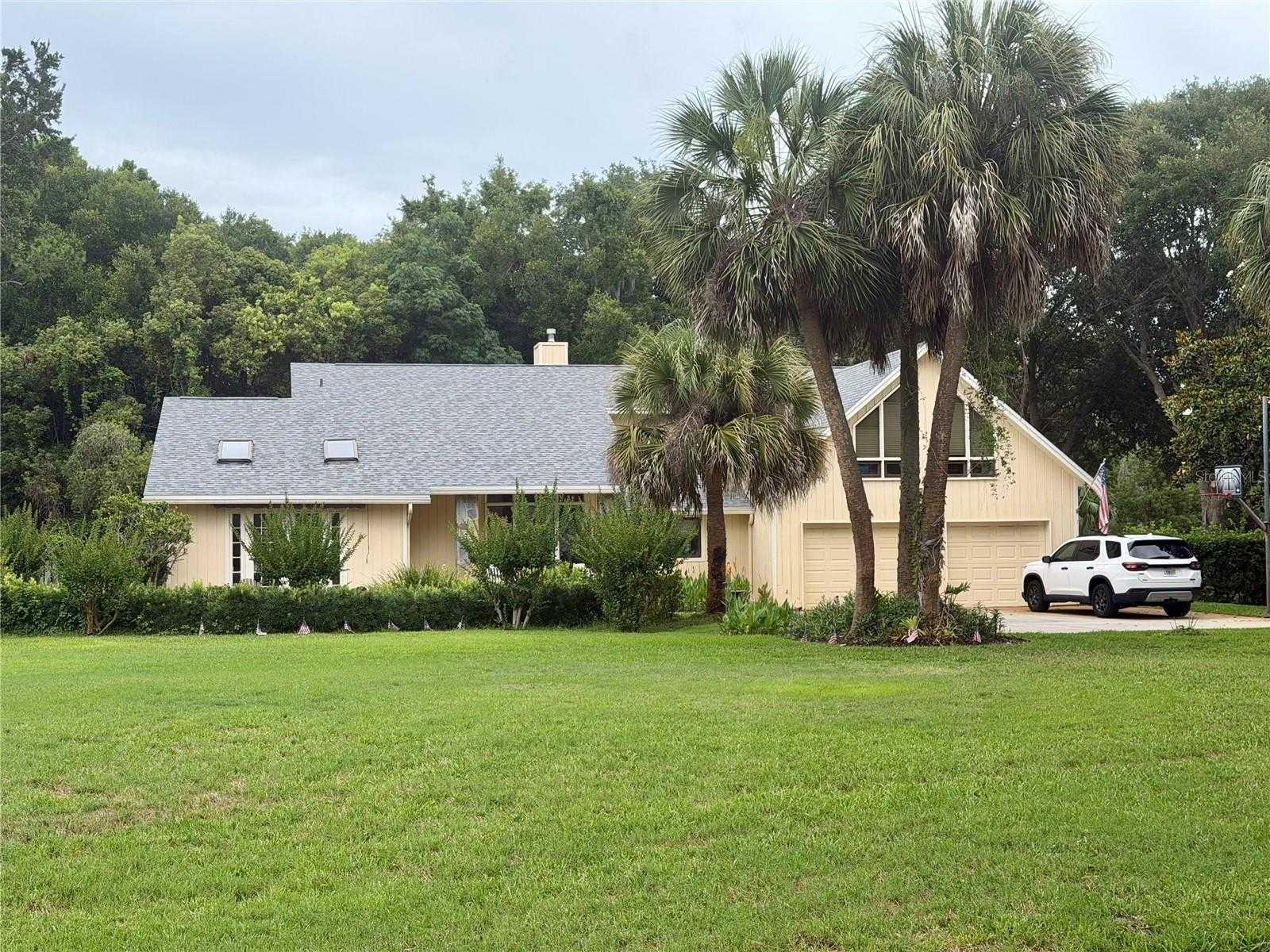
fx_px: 1761
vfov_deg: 30.3
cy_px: 476
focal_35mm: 48
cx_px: 635
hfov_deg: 39.7
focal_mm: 6.76
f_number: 1.78
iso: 80
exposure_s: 1/2208
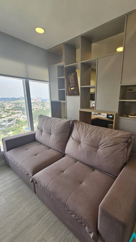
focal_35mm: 15
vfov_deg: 102.9
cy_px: 126
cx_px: 80
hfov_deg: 70.0
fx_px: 96
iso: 64
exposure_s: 1/251
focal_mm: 2.2
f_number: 2.2
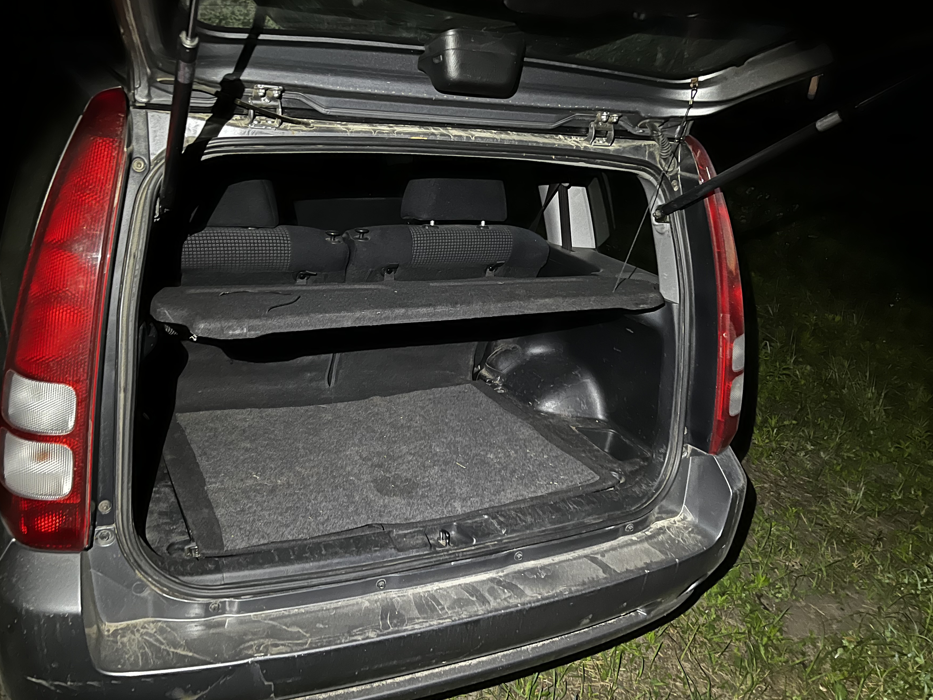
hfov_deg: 59.8
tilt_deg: -21.0
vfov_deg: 46.8
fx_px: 809
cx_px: 422
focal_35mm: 30
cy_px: 358
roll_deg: -5.8
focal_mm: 5.1
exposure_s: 1/10
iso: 640
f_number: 1.6
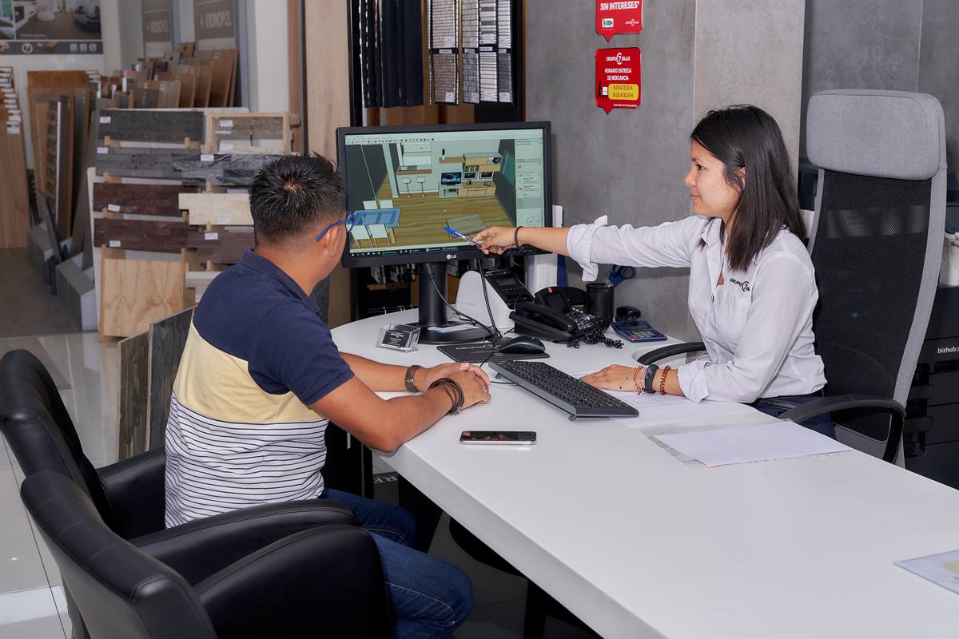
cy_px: 320
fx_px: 1332
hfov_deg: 39.6
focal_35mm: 50
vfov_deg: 27.0
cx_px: 480
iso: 200
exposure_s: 1/40
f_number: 7.1
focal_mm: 50
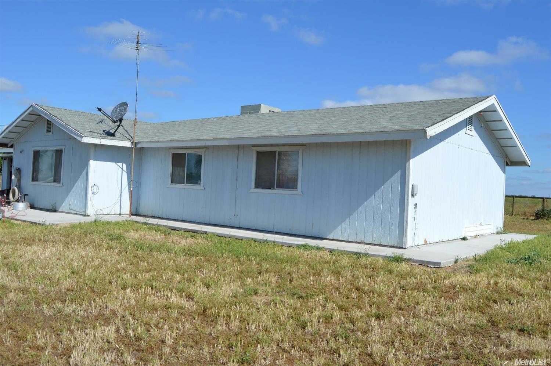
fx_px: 459
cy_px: 183
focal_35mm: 30
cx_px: 276
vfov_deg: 43.5
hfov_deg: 62.0
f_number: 9
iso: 100
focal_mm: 20
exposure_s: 1/320
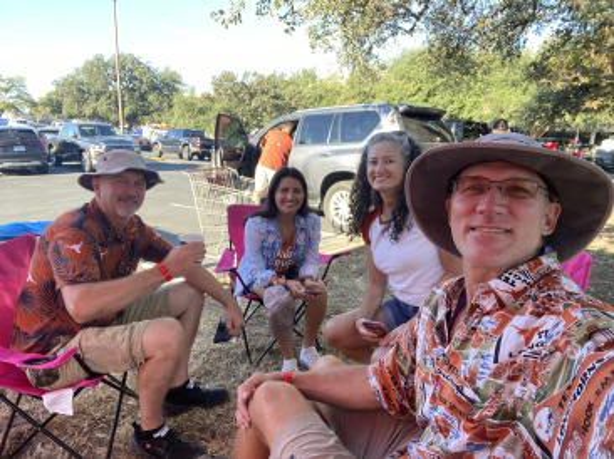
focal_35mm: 23
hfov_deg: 74.0
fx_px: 408
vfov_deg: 58.8
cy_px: 230
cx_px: 307
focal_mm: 2.71
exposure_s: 1/122
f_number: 2.2
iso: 50
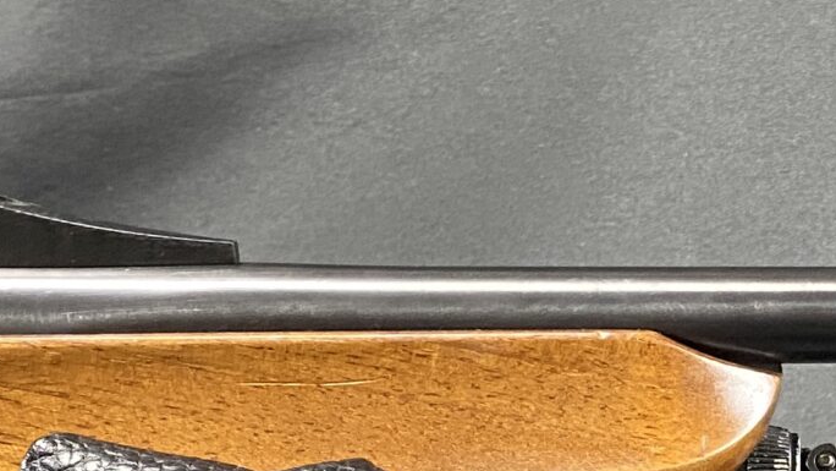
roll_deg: -0.4
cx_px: 1008
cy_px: 402
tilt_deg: -11.2
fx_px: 2350
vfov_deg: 11.4
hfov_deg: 19.0
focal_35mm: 106
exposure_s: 1/60
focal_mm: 4.25
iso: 320
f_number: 1.8
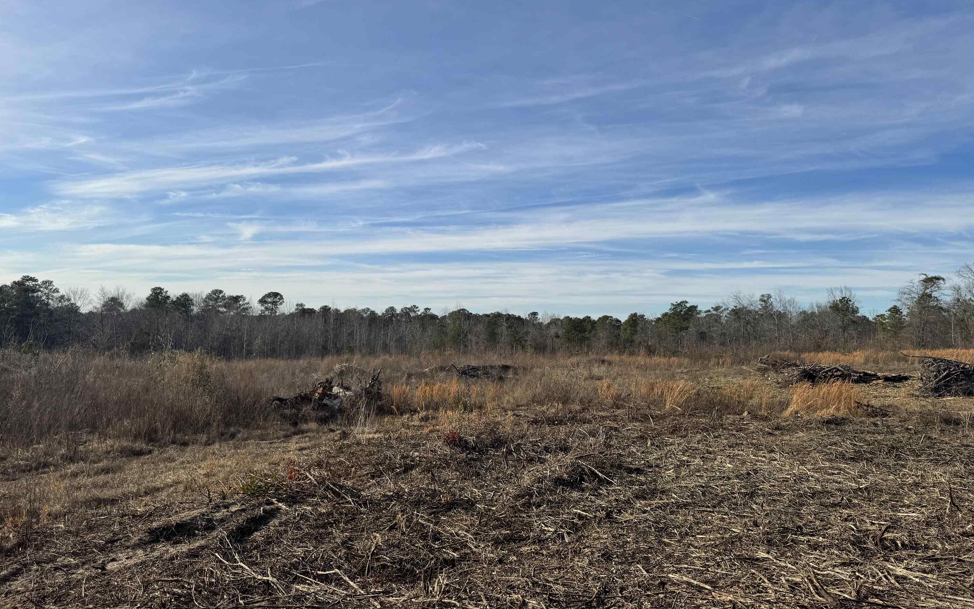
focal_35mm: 26
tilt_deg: +1.8
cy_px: 295
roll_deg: -3.2
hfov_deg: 70.4
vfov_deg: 47.6
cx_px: 479
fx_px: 690
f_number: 1.78
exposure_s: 1/5814
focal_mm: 6.76
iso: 80
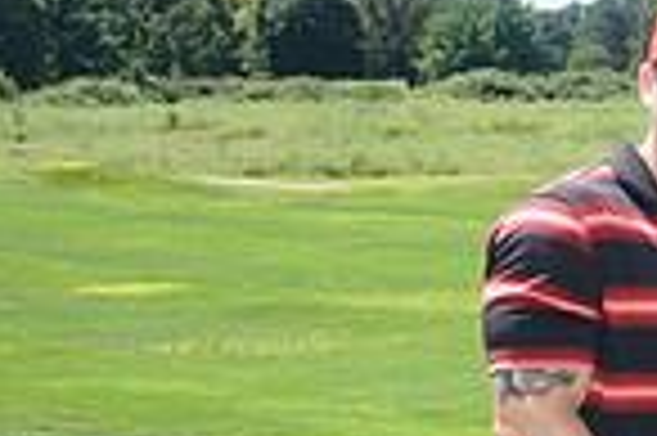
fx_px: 2898
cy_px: 582
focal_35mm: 159
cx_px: 1008
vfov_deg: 8.5
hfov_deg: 12.3
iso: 800
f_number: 18
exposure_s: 1/200
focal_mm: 40
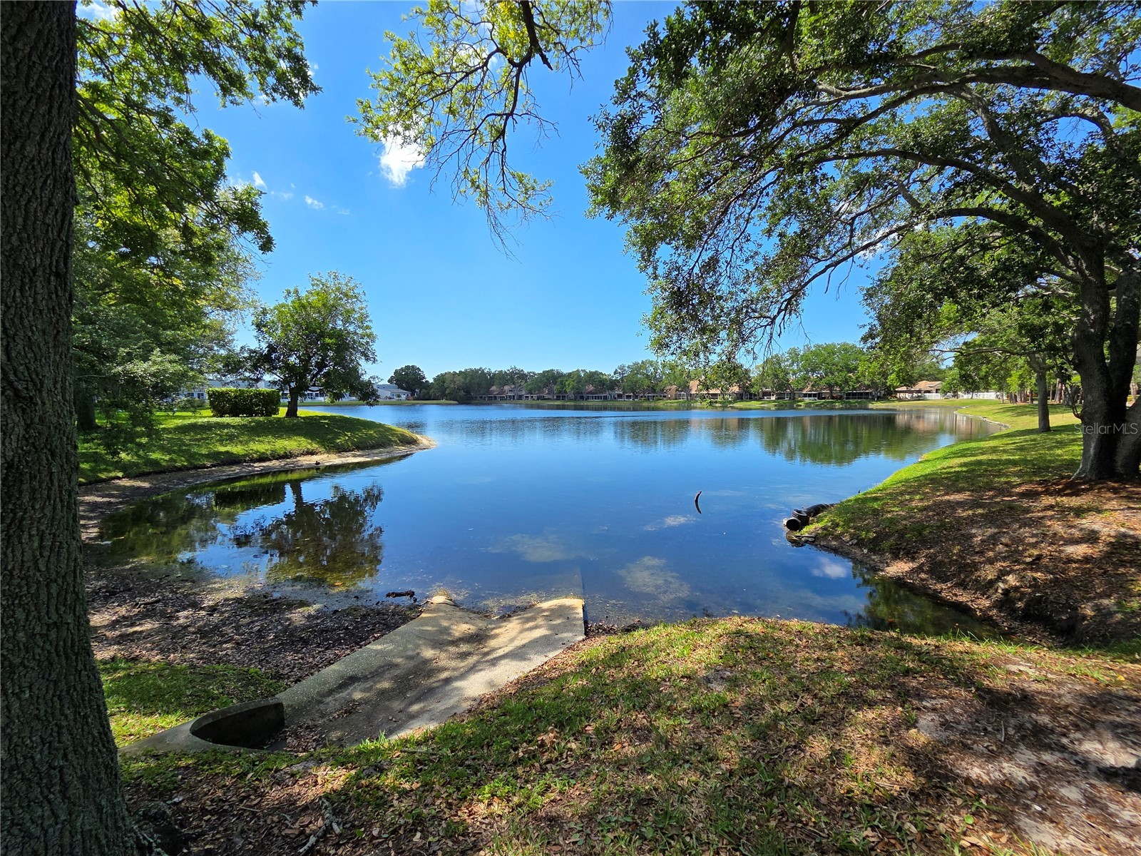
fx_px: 429
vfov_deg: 89.9
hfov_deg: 106.2
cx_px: 570
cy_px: 428
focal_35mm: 13
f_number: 2.2
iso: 50
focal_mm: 2.2
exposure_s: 1/1441
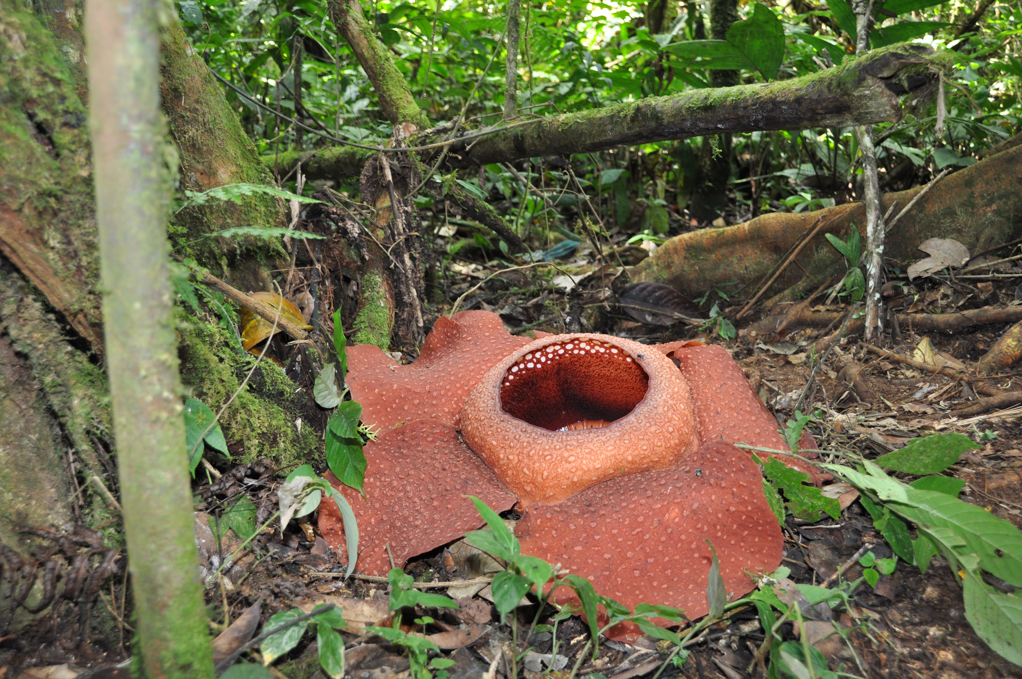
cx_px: 511
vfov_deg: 36.8
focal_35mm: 36
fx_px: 1021
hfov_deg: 53.2
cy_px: 340
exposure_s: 1/60
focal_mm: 24
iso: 640
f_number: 3.8
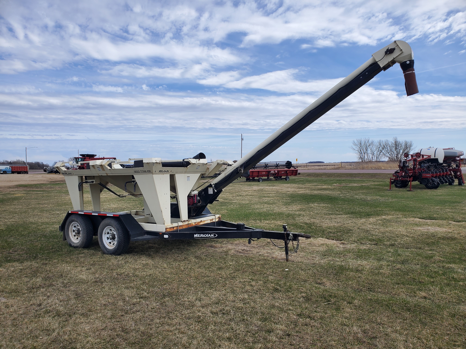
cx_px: 233
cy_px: 174
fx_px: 350
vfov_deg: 53.1
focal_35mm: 26
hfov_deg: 67.3
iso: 50
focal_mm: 4.3
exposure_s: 1/1798
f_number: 2.4
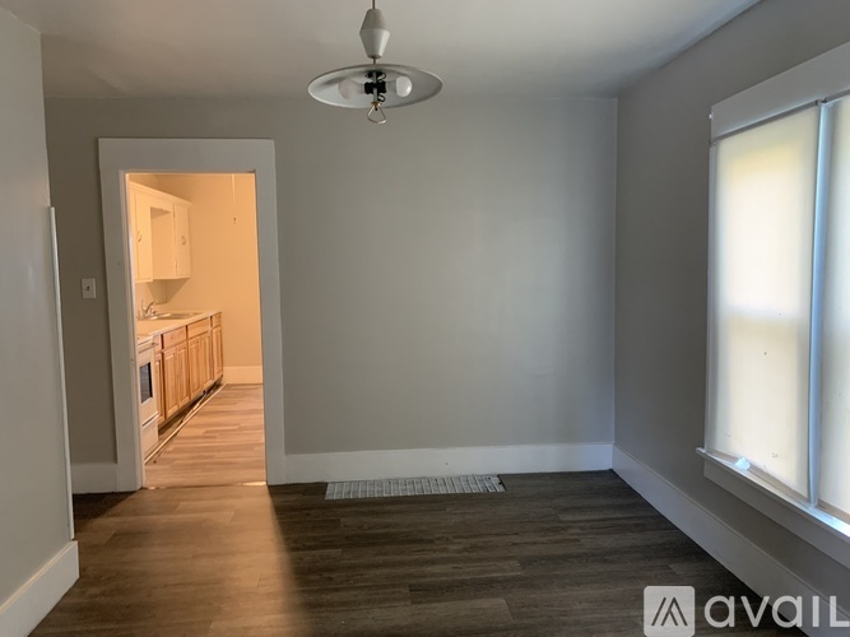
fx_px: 638
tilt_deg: -3.8
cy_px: 318
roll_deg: +1.4
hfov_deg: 67.3
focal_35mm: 26
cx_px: 425
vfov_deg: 53.0
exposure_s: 1/40
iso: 400
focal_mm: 4.25
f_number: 1.8
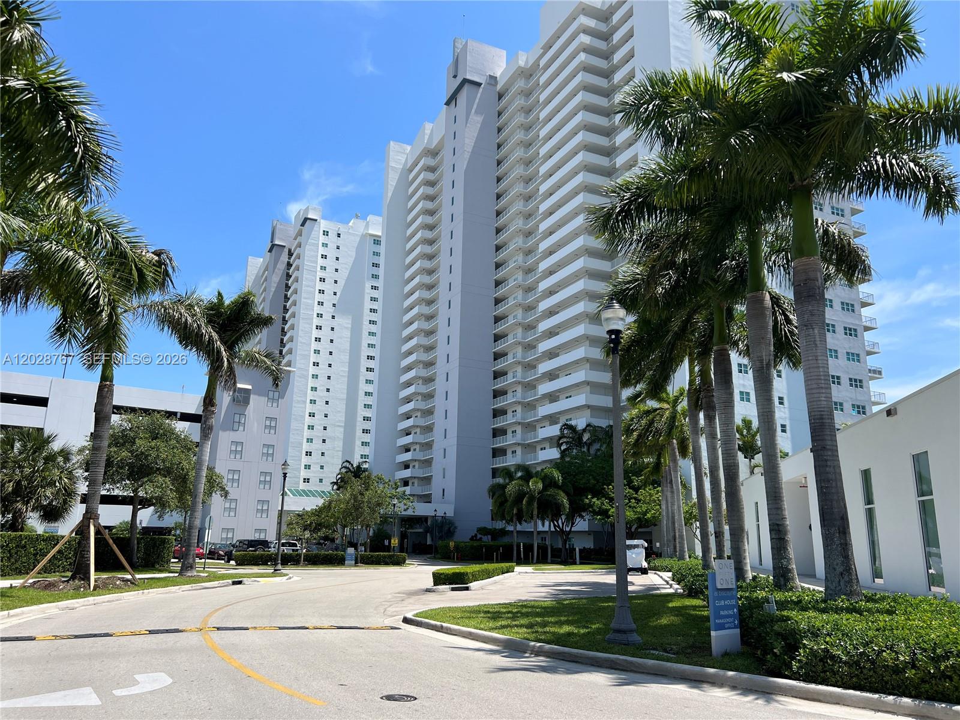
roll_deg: -1.6
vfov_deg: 53.1
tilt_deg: +13.1
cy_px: 360
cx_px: 480
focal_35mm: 26
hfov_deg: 67.3
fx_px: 721
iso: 50
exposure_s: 1/3831
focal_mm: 5.7
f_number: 1.5
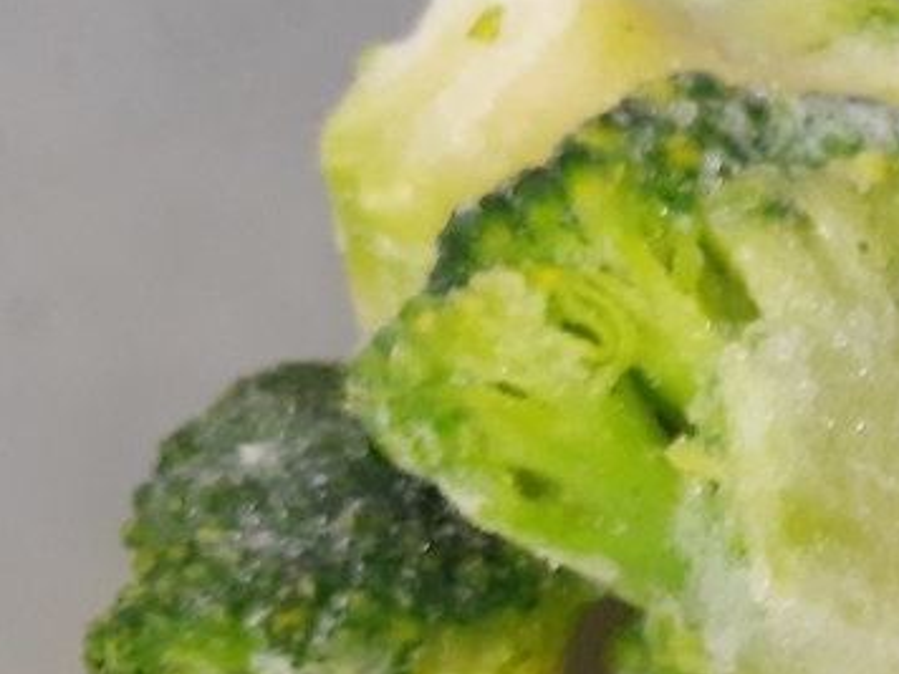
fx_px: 2363
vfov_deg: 16.1
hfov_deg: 19.1
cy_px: 523
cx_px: 1311
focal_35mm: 91
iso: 320
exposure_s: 1/24
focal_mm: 3.6
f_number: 1.9
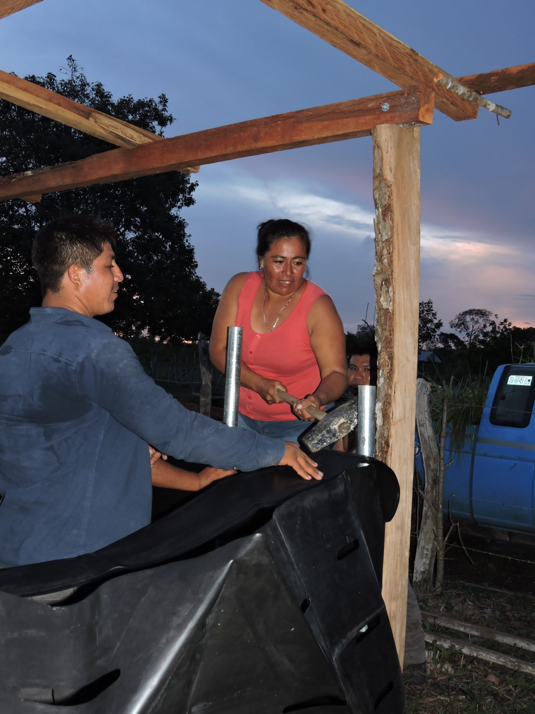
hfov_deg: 32.2
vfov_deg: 42.1
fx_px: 927
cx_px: 268
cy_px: 357
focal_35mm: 45
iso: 220
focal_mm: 8.1
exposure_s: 1/30
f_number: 4
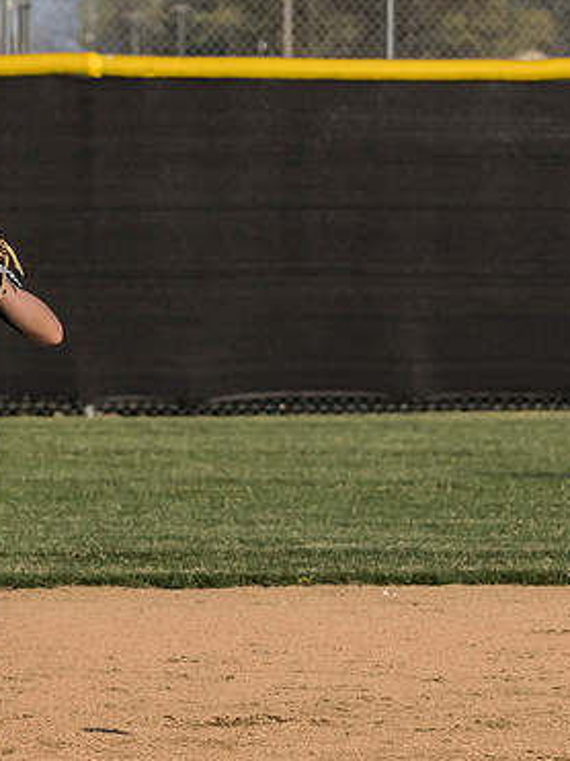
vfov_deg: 3.3
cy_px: 358
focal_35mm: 605
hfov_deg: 2.5
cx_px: -6
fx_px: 13291
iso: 400
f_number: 6.3
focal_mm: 127
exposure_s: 1/2000
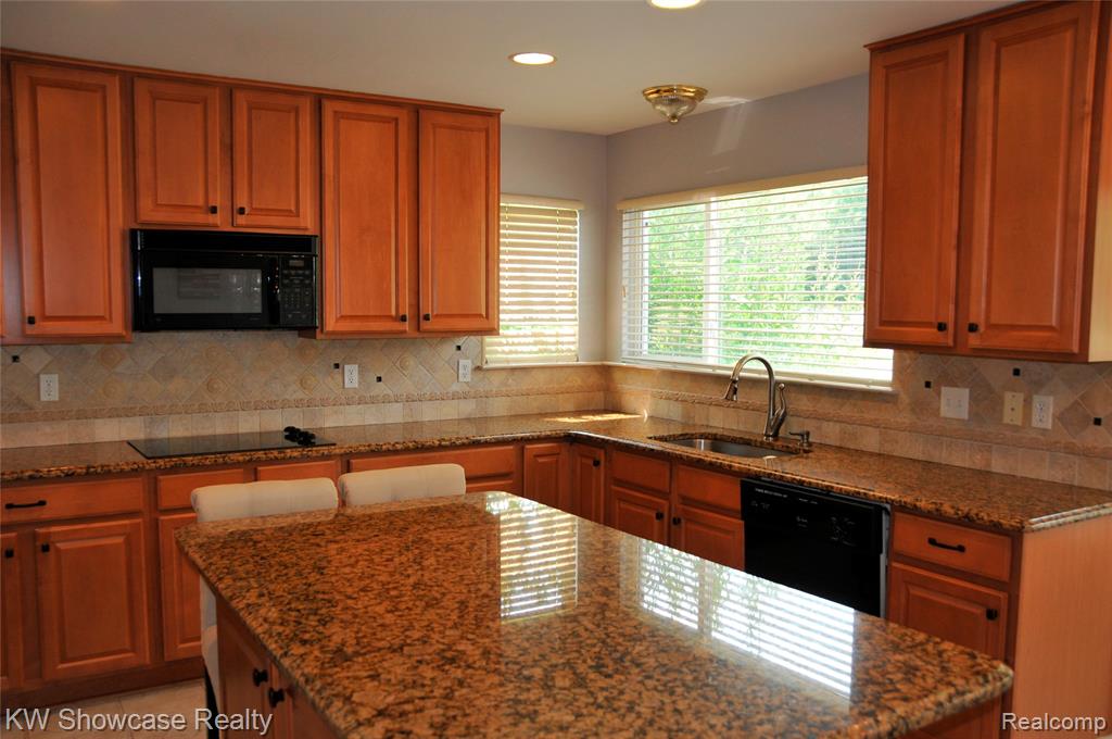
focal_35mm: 30
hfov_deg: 62.0
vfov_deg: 43.5
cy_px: 370
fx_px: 925
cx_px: 556
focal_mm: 20
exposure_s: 1/125
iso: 400
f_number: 4
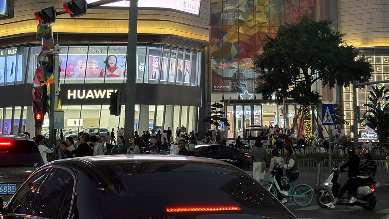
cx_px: 250
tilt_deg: +8.5
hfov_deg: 23.8
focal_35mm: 89
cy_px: -5
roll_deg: +0.9
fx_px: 918
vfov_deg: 13.4
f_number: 1.6
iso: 100
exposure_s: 1/60
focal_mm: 5.96
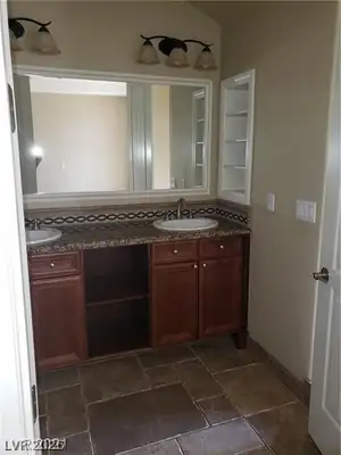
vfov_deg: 67.3
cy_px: 228
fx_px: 341
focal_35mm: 26
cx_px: 170
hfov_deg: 53.1
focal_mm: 4.3
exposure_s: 1/20
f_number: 2.4
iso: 125
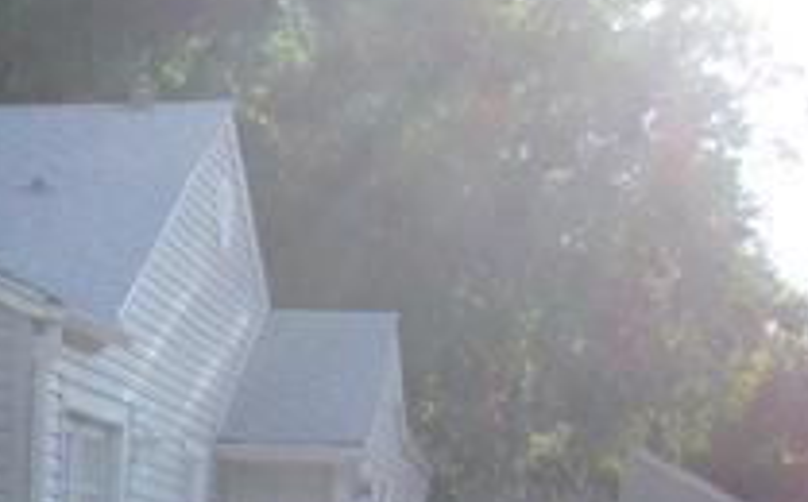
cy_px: 803
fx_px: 2573
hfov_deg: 17.1
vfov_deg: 10.7
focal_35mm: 117
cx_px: -155
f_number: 3.5
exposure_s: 1/220
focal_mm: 6.3
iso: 64
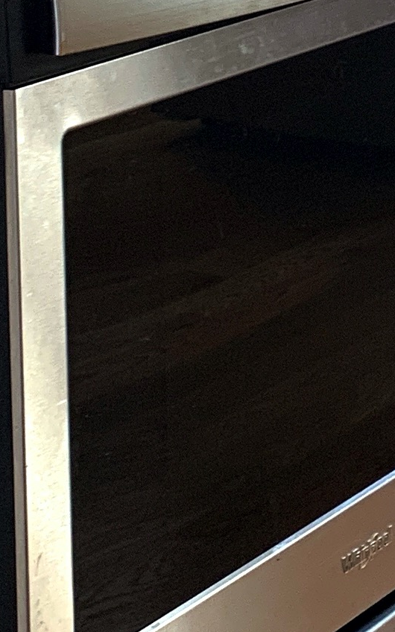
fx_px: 2256
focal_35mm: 131
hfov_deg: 9.6
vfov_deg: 15.2
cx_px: 666
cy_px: -206
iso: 50
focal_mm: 4.25
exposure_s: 1/60
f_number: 1.8
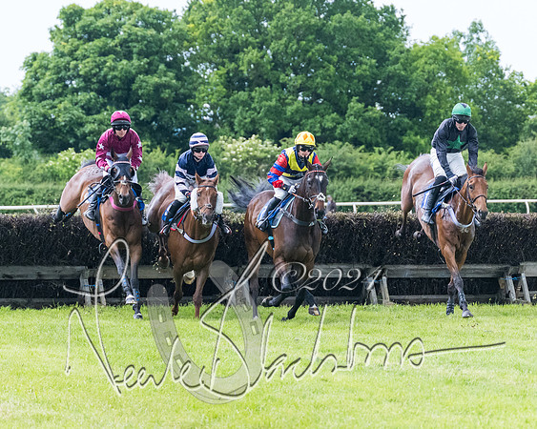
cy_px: 234
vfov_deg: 7.0
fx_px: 3532
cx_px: 313
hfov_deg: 8.7
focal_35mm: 222
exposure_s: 1/1000
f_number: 4
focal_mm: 115
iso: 2000
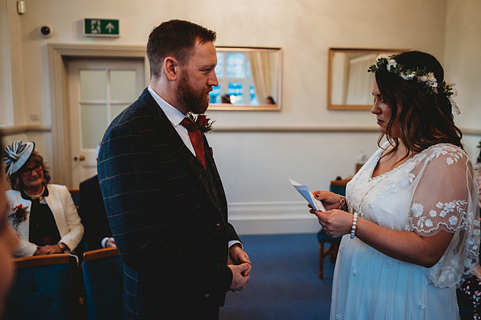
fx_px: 467
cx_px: 240
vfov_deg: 37.8
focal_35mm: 35
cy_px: 160
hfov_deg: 54.5
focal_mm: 35
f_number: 2.2
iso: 800
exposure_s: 1/250
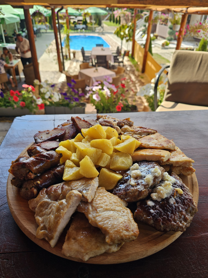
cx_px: 104
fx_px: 184
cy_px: 139
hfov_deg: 58.9
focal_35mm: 23
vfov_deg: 73.9
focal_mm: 6.3
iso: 10
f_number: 1.7
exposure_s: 1/225
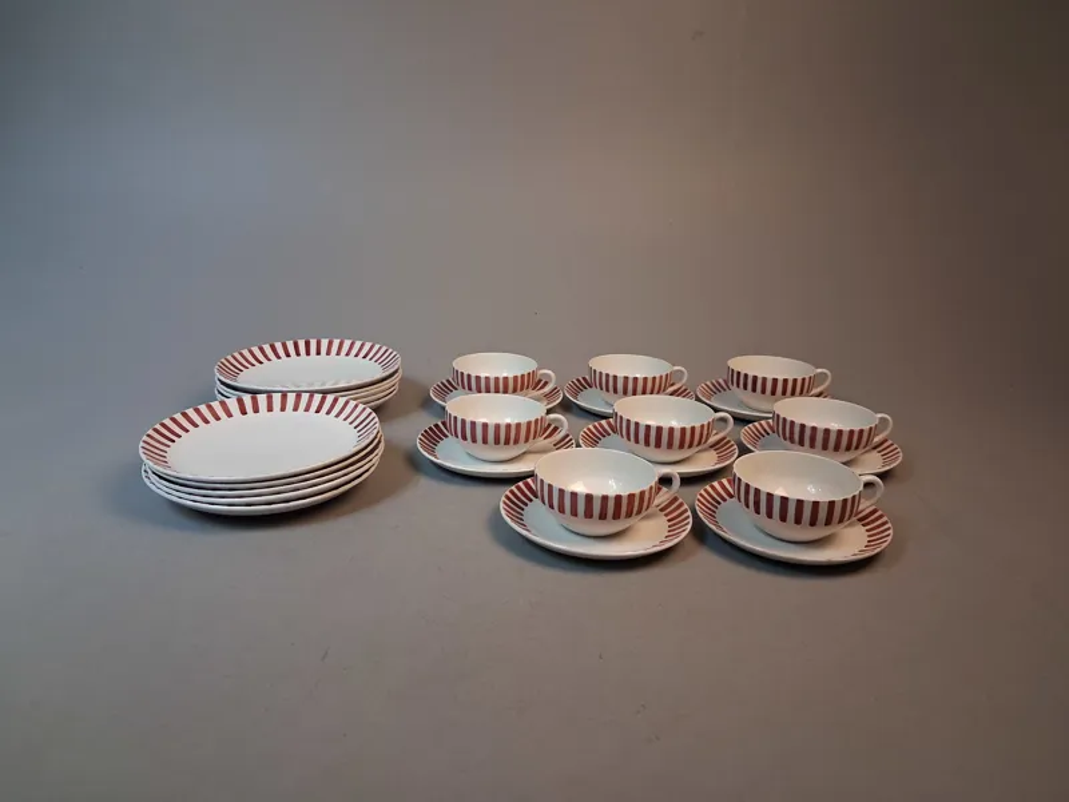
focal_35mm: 27
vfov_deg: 51.4
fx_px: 834
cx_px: 534
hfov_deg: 65.3
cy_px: 401
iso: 250
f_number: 1.8
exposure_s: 1/50
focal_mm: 4
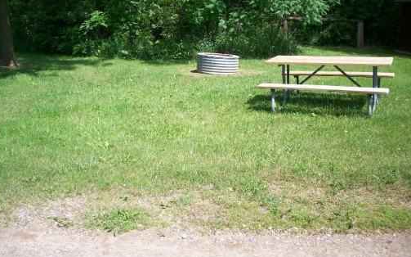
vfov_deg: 32.0
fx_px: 448
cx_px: 203
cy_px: 125
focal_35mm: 40
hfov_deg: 49.3
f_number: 2.8
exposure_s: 1/633
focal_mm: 6.2
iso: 80
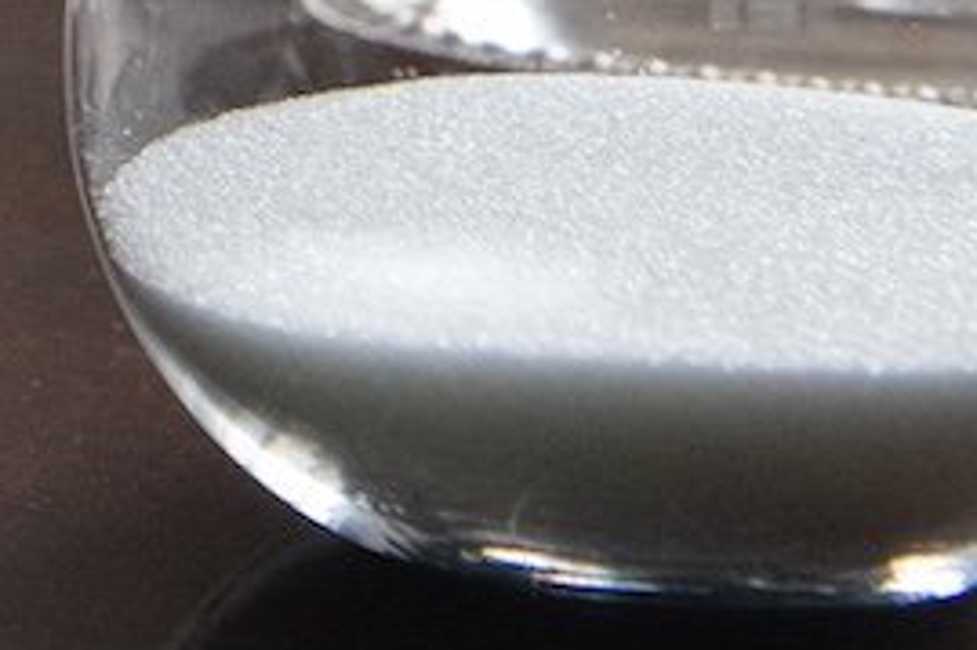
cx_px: -1286
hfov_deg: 7.2
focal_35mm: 271
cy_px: -1289
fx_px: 7350
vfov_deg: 4.8
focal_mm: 38
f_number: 5.6
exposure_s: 1/250
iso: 800
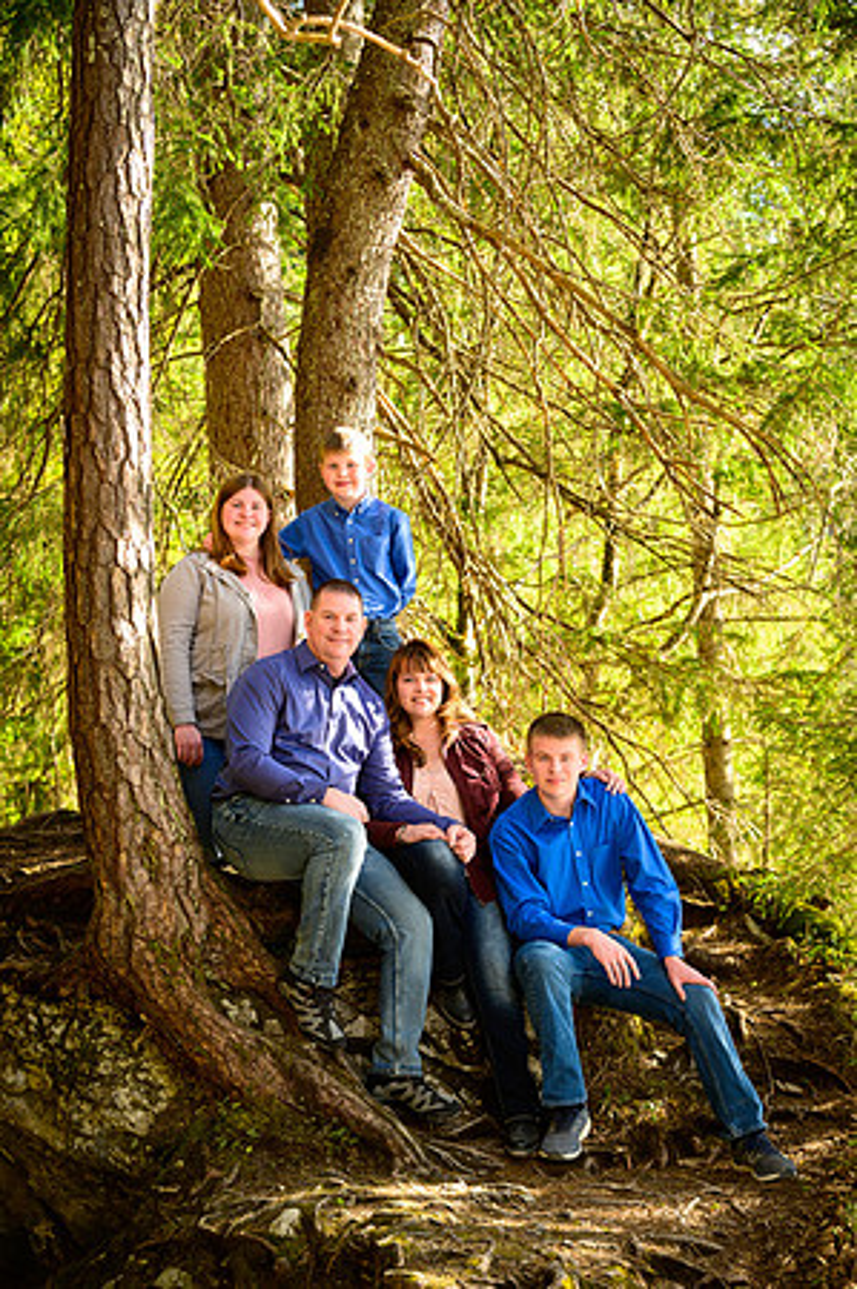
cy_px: 644
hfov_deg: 17.0
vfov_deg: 25.4
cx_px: 428
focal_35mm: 80
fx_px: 2863
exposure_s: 1/100
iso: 200
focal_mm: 80
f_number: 5
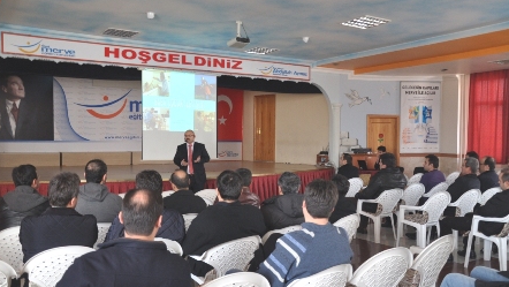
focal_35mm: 35
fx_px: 473
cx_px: 254
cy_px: 154
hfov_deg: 56.6
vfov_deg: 33.7
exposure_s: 1/50
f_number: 3.8
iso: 640
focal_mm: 22
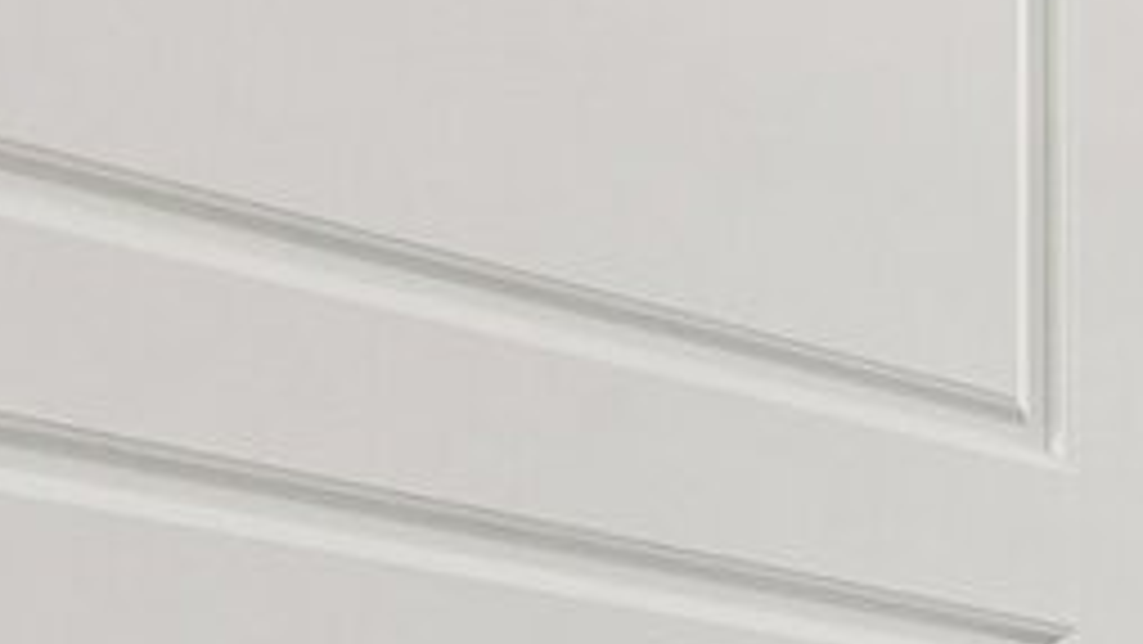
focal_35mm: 107
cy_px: 1423
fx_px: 3244
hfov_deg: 13.1
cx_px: 2961
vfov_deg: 10.2
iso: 400
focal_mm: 16
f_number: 8
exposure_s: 1/15
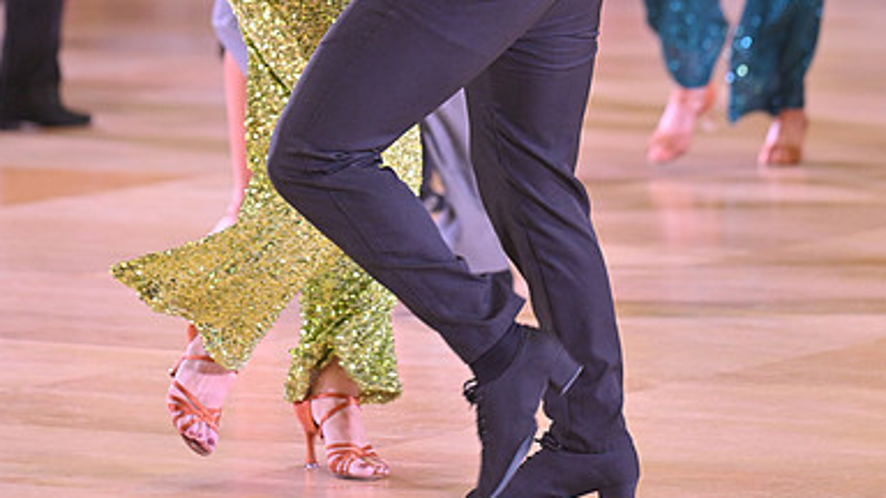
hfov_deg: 7.4
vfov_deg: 4.1
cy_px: -95
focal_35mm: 293
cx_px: 444
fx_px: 6884
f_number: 4.5
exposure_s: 1/400
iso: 3200
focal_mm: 185
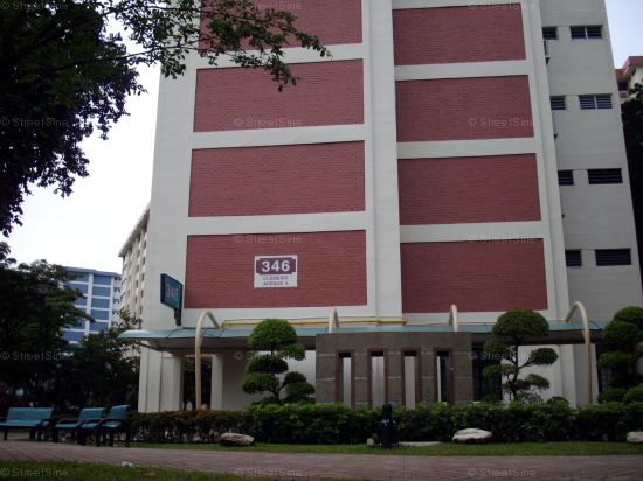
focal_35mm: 37
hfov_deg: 50.2
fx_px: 687
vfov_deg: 38.6
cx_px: 322
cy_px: 240
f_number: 5.6
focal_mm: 6.2
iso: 80
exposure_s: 1/100
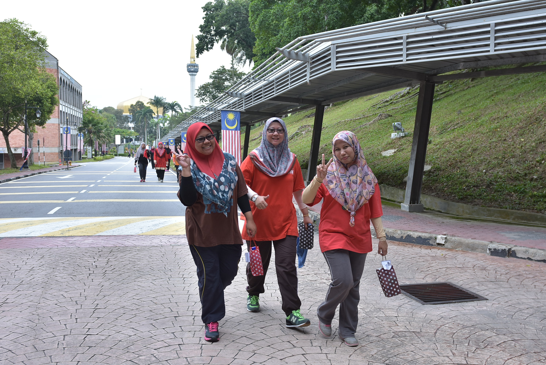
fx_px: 546
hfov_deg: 53.1
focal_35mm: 36
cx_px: 273
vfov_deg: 36.9
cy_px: 182
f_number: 4.5
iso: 200
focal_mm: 24
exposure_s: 1/320
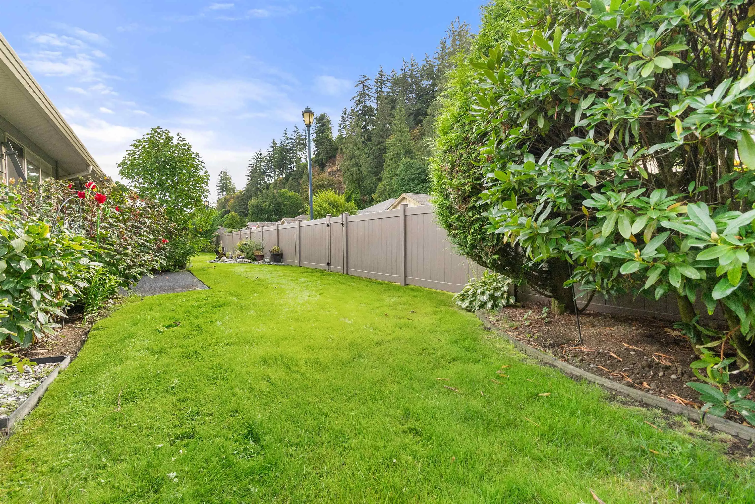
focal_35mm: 15
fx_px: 315
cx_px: 378
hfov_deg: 100.4
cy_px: 252
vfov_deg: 77.3
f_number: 10
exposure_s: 1/250
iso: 320
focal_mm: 10
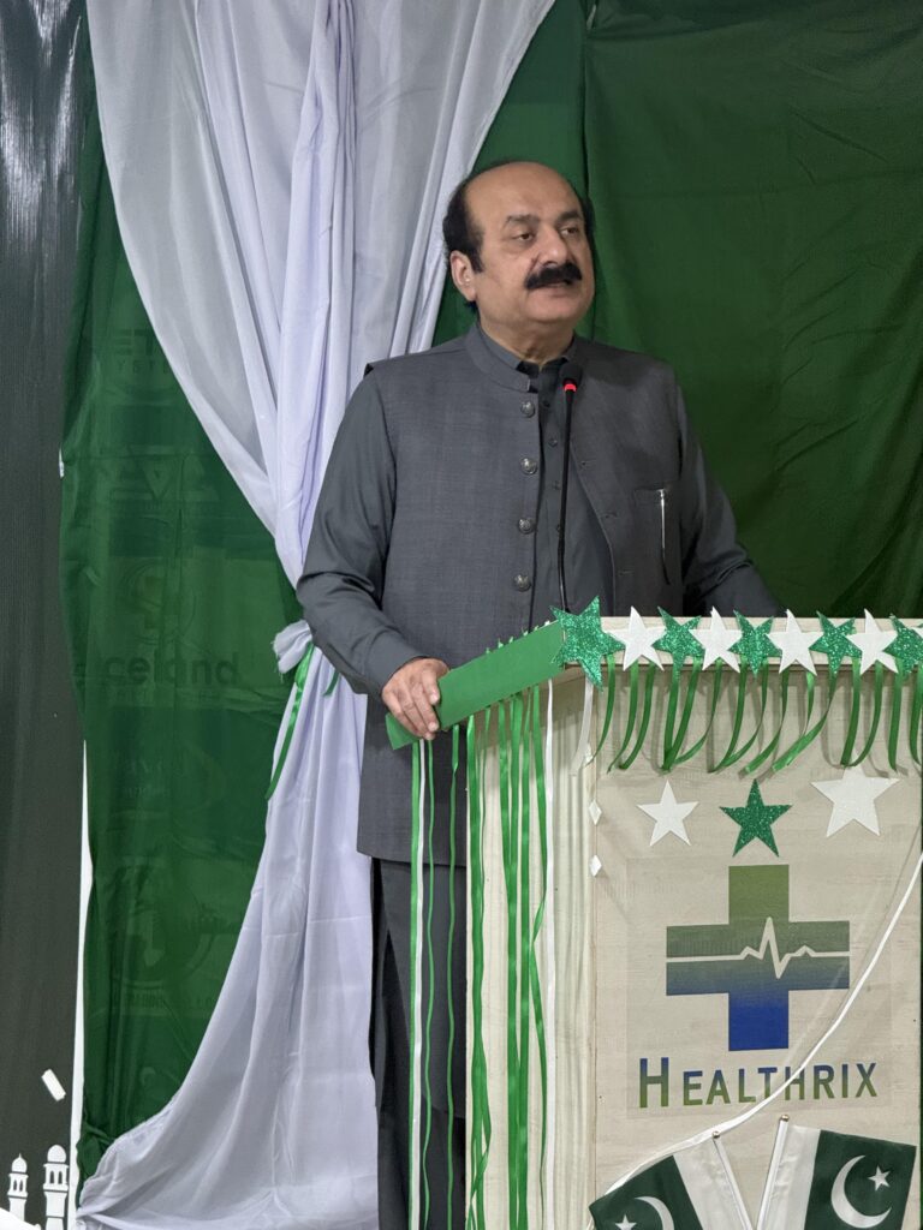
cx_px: 462
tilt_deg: -0.2
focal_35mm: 120
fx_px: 4266
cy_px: 615
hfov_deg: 12.3
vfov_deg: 16.4
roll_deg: -1.1
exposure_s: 1/50
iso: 400
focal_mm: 15.66
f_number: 2.8
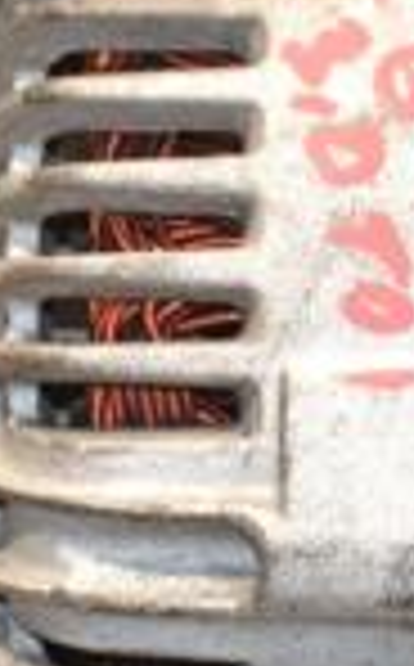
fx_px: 8447
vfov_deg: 4.5
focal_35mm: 466
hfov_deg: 2.8
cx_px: 500
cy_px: 396
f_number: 5.3
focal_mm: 75
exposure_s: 1/60
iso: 800
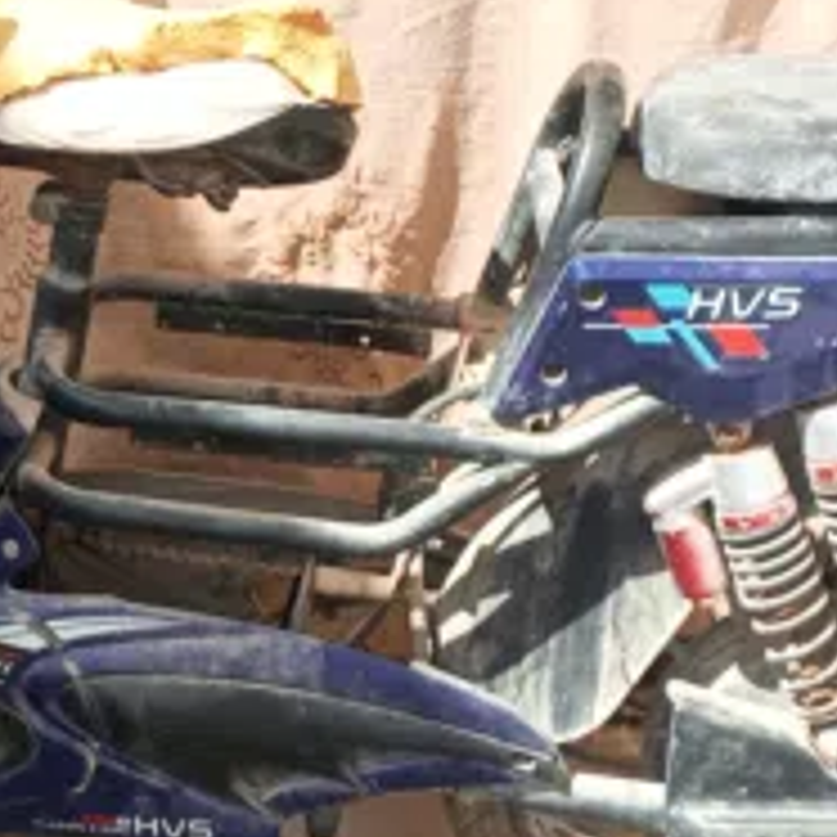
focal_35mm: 82
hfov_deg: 20.9
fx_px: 2243
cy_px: 400
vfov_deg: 21.1
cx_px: 171
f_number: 1.6
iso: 57
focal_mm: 4.09
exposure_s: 1/312
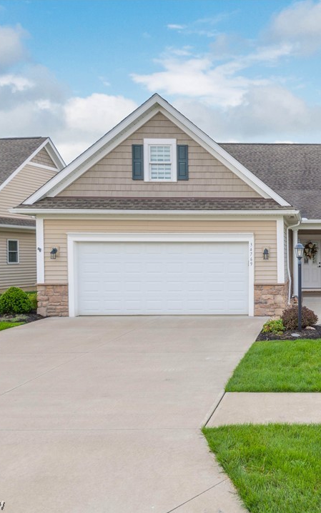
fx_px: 518
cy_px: 257
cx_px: 321
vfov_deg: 52.7
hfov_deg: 31.8
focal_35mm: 37
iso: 200
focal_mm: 24
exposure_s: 1/400
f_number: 9
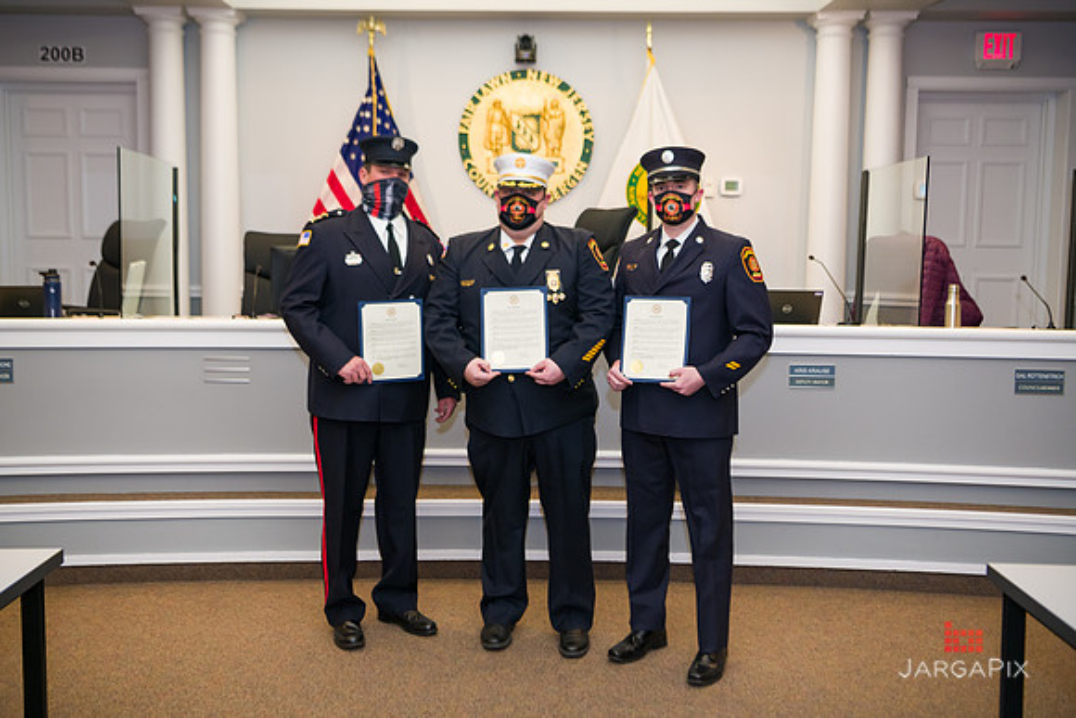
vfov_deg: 35.1
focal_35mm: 38
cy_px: 359
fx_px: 1136
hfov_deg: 50.7
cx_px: 538
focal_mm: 38
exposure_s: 1/125
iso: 1600
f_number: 3.5
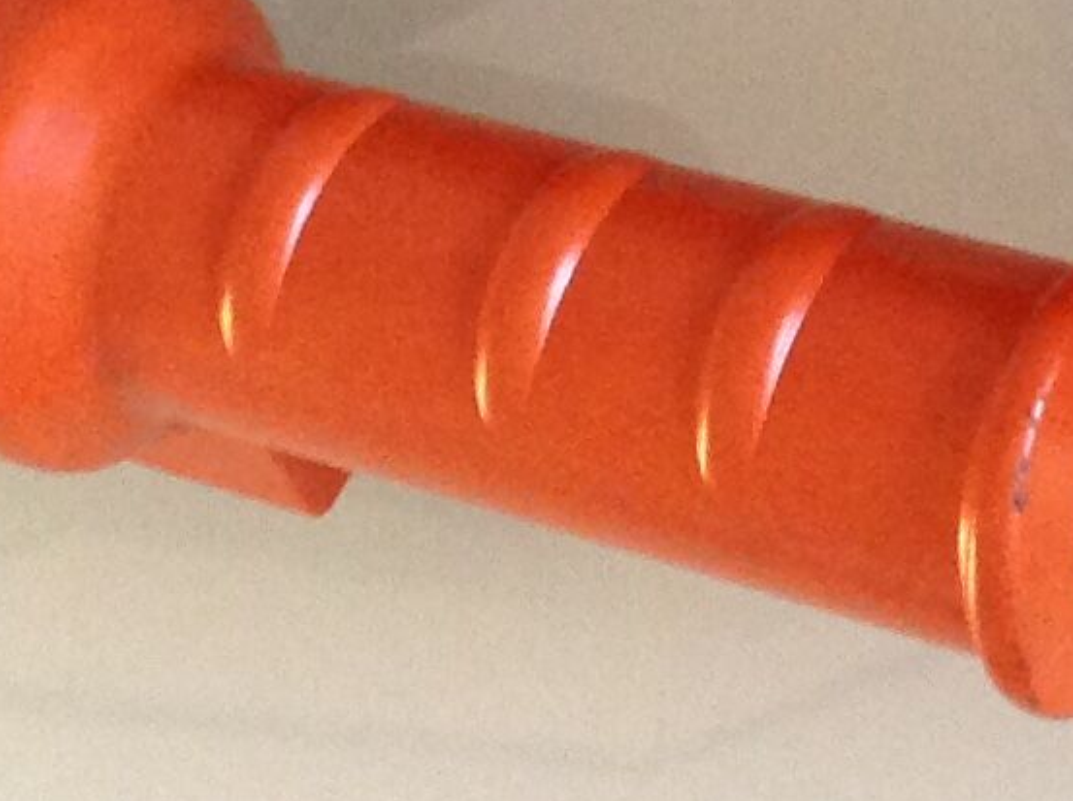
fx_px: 5076
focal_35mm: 164
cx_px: 751
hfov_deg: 12.0
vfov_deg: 8.6
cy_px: -710
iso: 200
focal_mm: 4.28
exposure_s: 1/15
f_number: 2.4
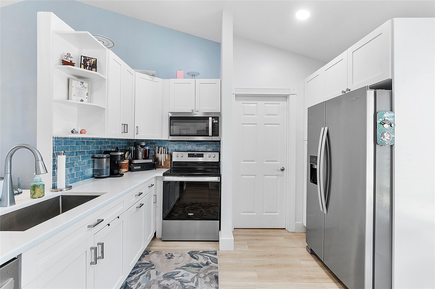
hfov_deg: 100.4
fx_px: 181
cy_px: 144
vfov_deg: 77.3
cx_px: 218
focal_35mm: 15
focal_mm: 10
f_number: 9
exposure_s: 1/13
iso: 250
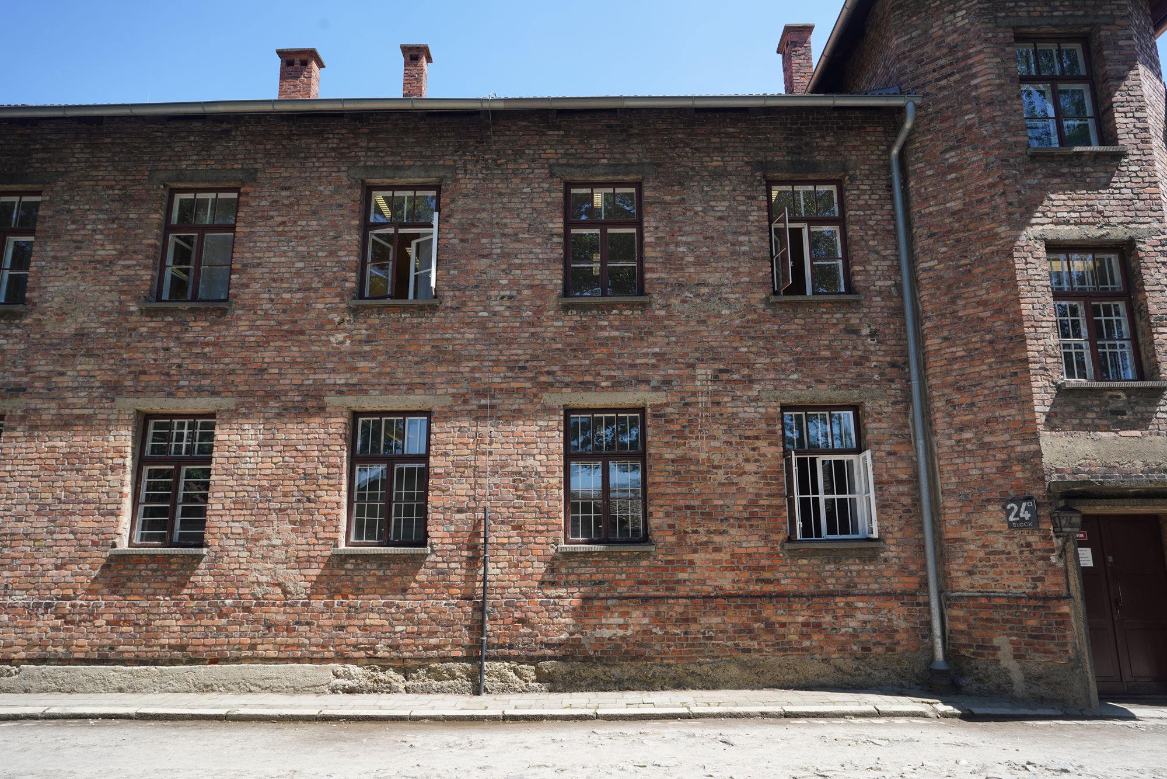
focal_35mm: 24
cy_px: 390
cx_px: 584
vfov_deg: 53.1
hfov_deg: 73.7
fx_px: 778
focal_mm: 24
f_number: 9
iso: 100
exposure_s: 1/100
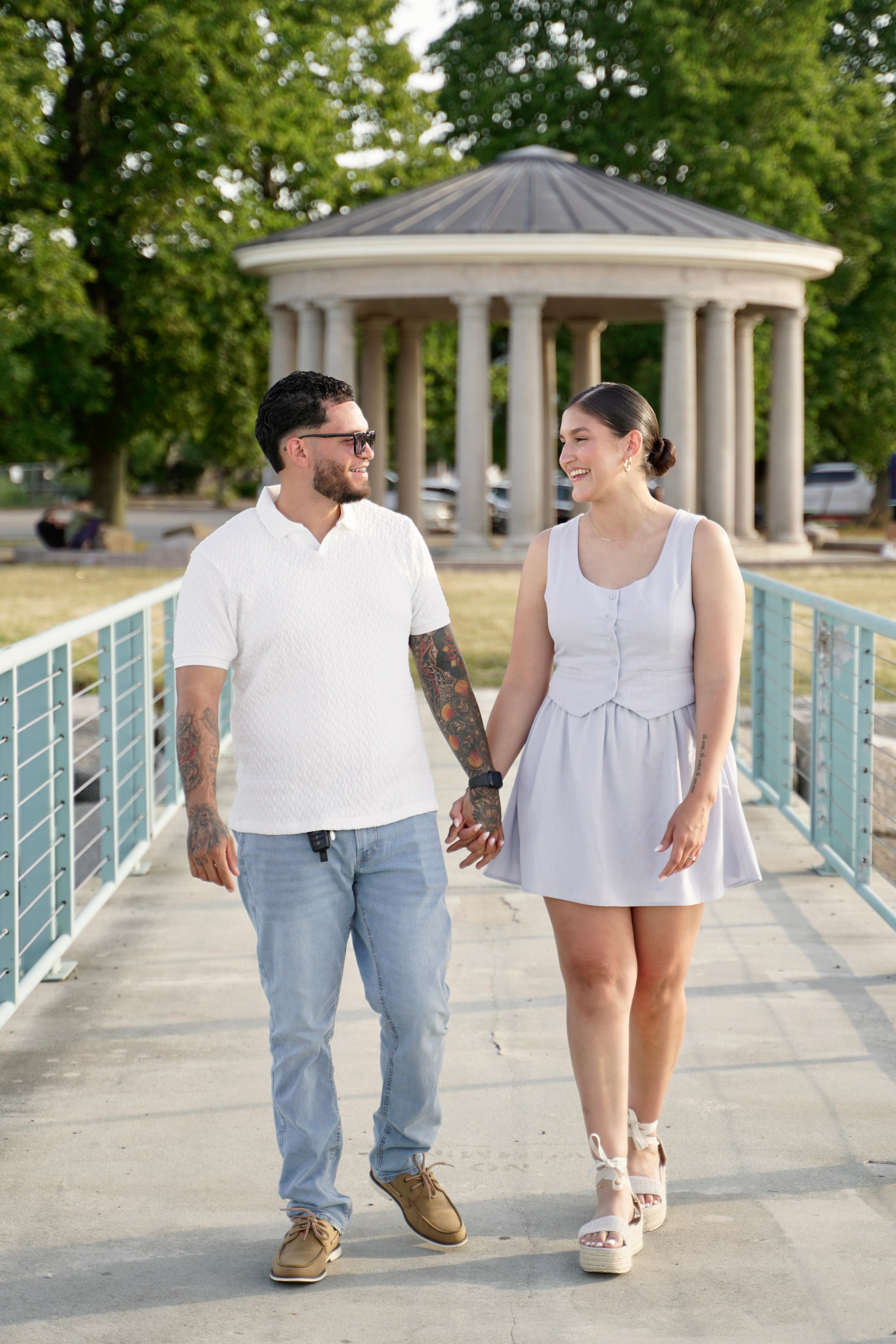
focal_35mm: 67
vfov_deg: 30.1
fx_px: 2500
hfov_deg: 20.3
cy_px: 672
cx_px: 448
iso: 100
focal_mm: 67
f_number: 2.8
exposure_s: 1/400
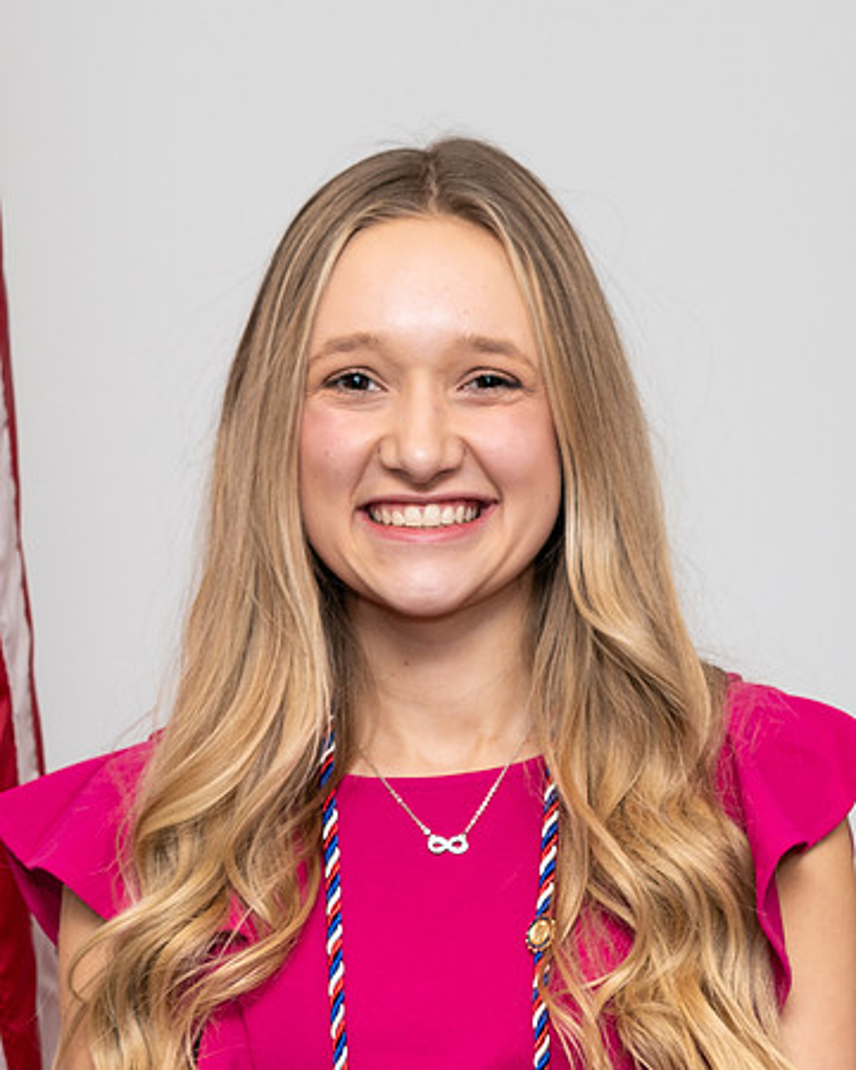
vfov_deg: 9.7
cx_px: 254
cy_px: 858
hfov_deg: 7.8
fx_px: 6281
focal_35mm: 198
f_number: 4
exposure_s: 1/160
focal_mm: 50
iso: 100
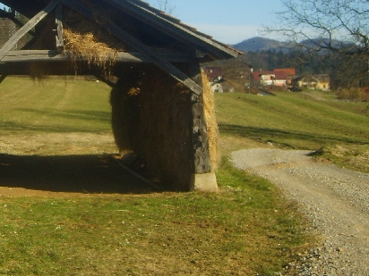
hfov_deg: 27.8
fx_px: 725
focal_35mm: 68
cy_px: 35
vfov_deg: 21.2
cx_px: 62
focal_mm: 5.8
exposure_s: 1/750
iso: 50
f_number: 2.8
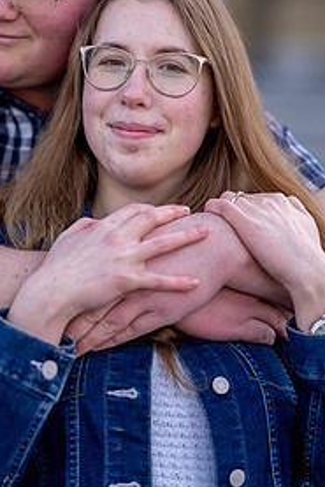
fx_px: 1866
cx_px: 81
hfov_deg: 9.9
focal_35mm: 138
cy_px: 192
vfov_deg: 14.8
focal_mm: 85
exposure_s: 1/1600
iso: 125
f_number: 1.4
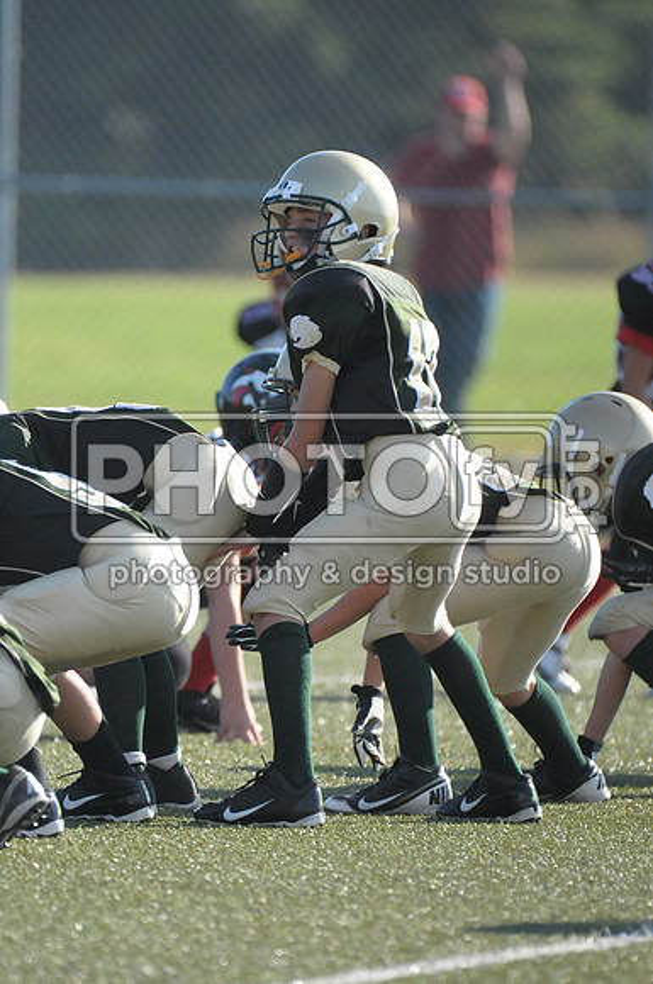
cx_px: 326
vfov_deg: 3.9
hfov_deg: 2.6
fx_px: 14326
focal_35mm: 525
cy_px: 492
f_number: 4
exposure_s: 1/5000
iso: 1600
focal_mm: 350
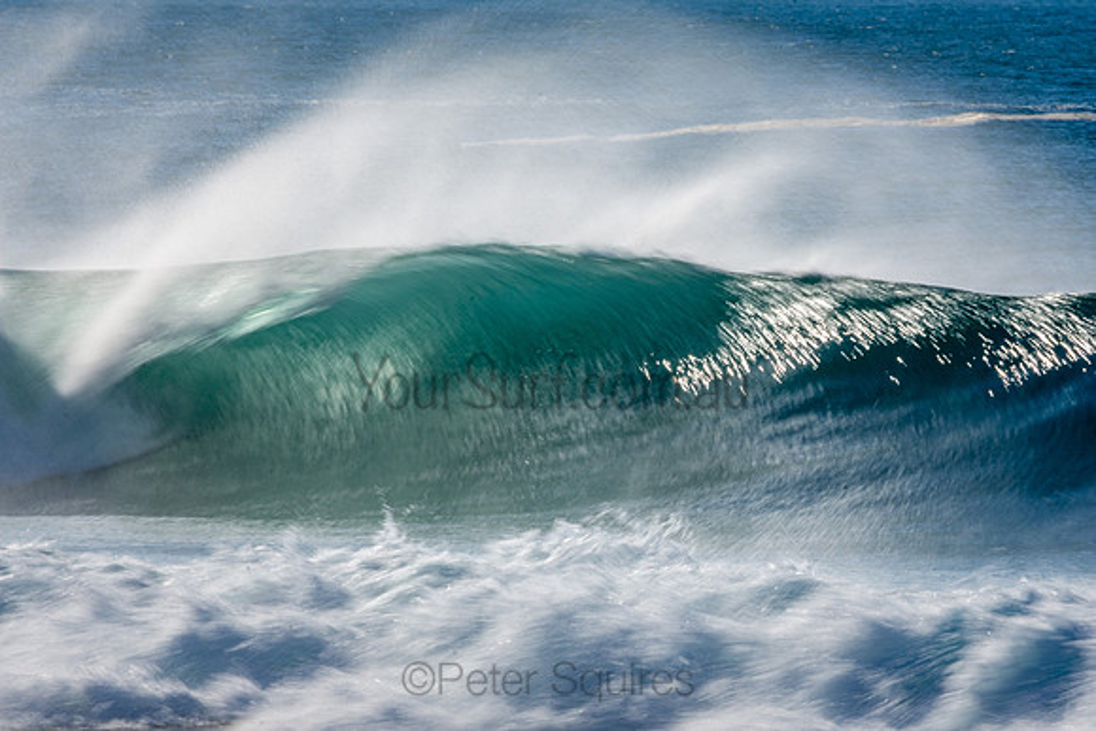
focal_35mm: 887
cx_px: 638
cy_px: 376
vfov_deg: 1.6
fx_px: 27024
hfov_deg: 2.3
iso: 100
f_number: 32
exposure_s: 1/25
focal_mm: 500
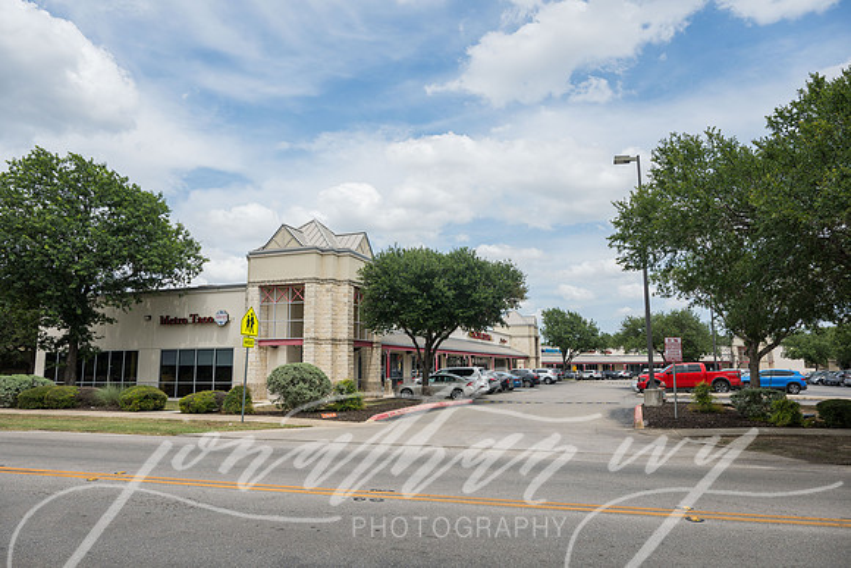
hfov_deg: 73.7
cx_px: 426
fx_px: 567
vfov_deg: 53.2
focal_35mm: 24
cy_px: 284
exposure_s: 1/320
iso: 100
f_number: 8
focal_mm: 24
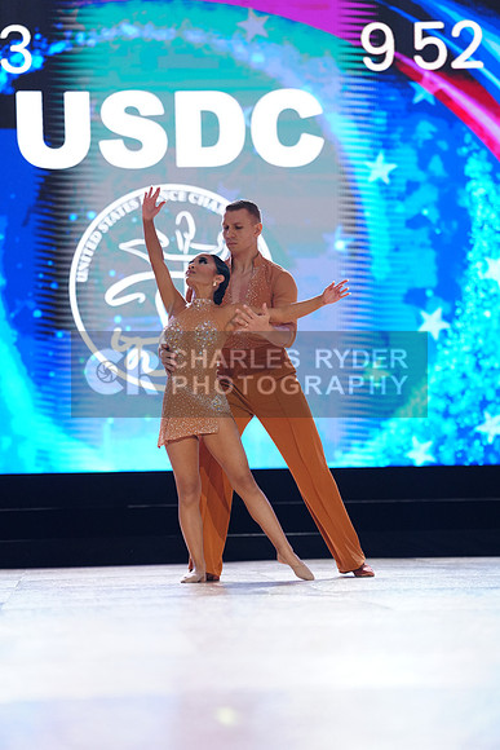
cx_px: 250
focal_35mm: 134
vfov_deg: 15.3
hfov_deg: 10.2
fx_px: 2790
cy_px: 375
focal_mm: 134
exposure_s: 1/500
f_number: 2.8
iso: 2000
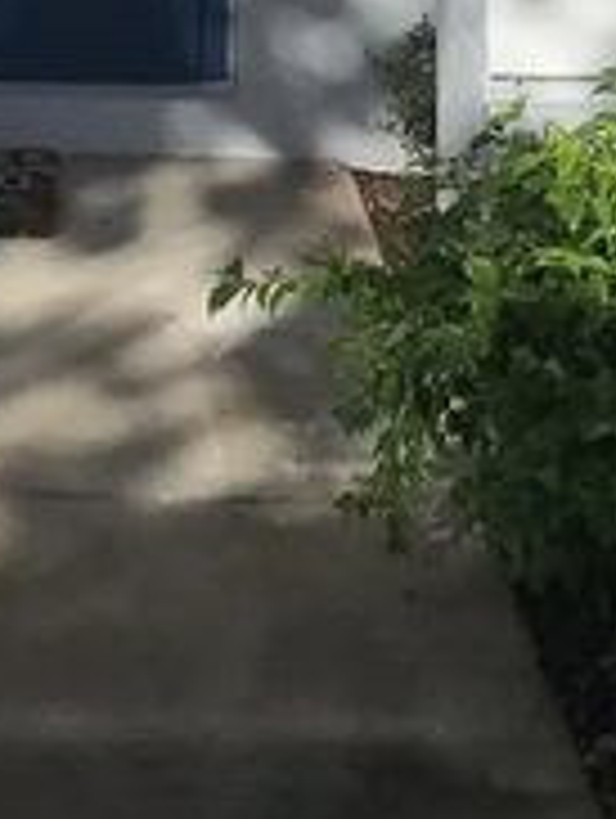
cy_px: -623
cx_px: -103
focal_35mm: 131
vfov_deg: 13.6
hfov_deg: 11.2
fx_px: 3101
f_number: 1.8
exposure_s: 1/5988
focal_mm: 3.99
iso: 20
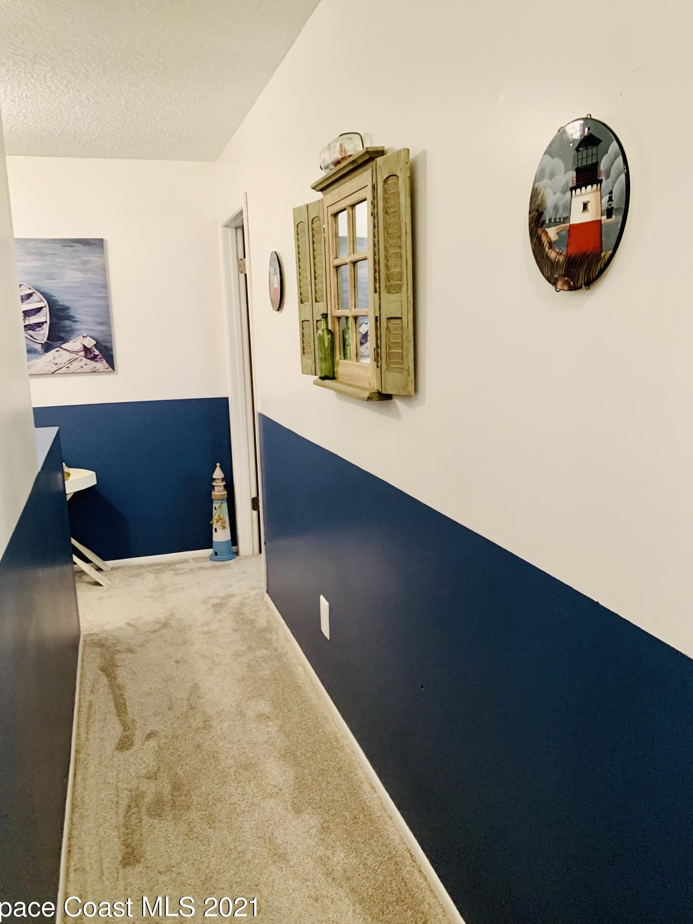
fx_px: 721
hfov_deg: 51.3
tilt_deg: -11.3
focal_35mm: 27
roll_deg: +2.1
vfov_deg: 65.3
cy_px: 470
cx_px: 337
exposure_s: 1/60
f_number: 1.8
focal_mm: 4.25
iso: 400
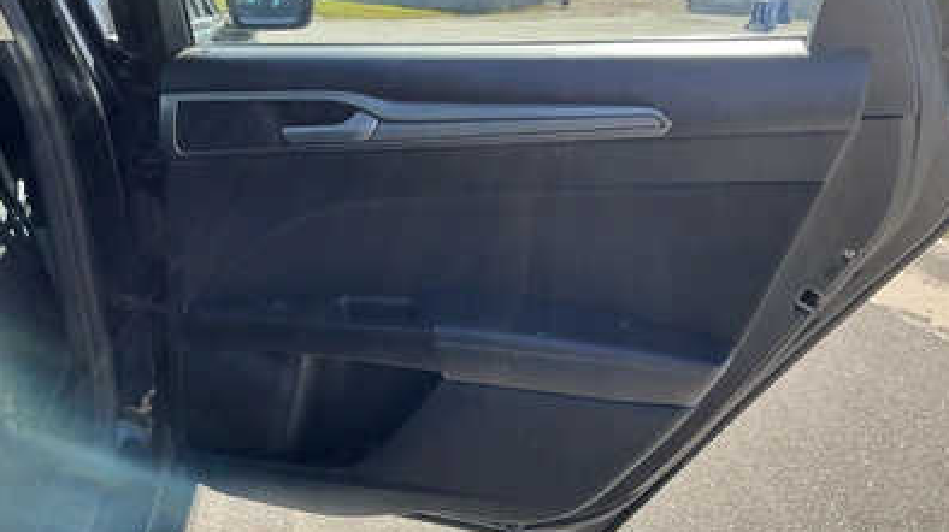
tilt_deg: -20.7
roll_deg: -1.7
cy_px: 289
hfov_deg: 62.7
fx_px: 780
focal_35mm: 31
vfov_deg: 37.7
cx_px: 479
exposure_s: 1/478
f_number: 1.8
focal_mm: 3
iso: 25
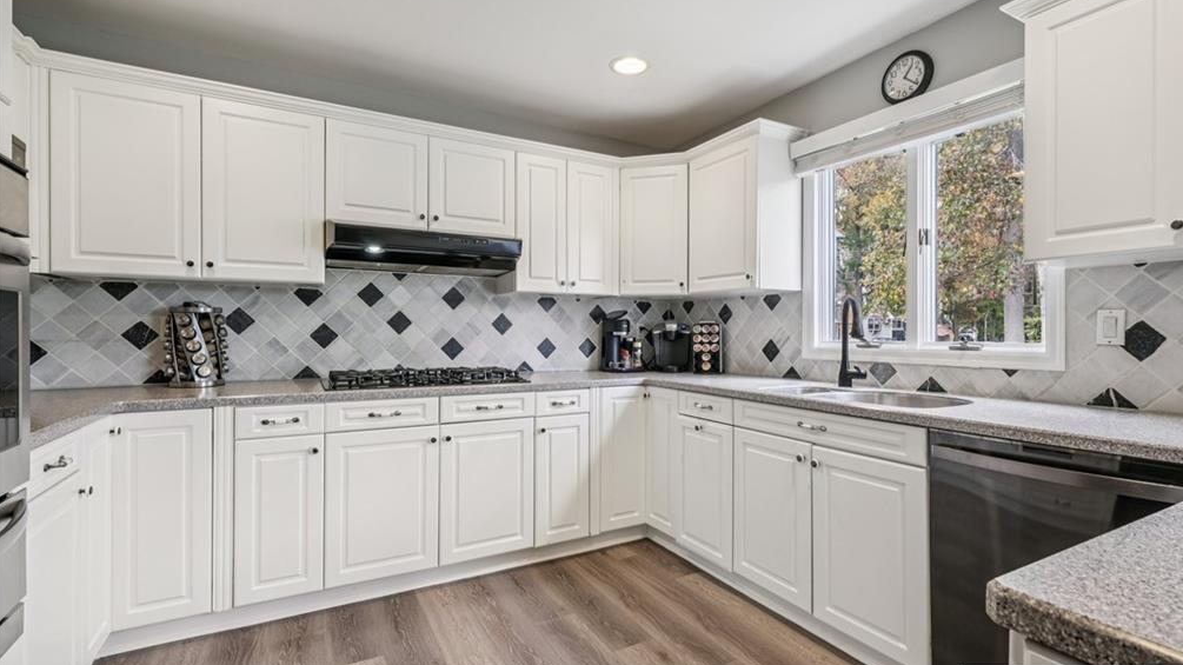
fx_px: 502
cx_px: 599
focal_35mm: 16
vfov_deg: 67.0
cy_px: 347
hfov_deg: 99.4
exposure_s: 1/40
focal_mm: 10
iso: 400
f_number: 6.4
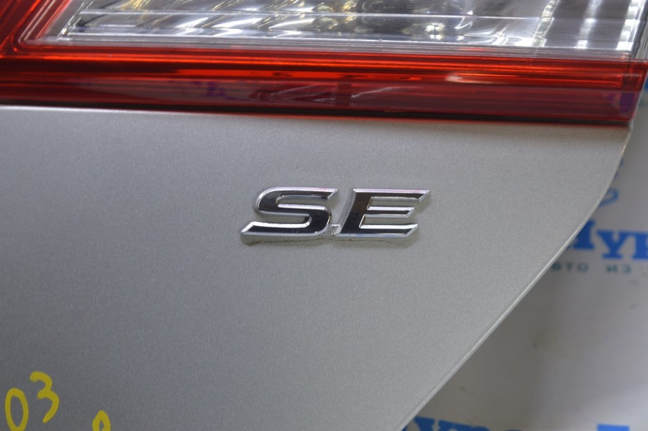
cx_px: 324
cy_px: 216
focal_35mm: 82
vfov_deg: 16.5
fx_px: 1484
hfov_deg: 24.6
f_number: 5.6
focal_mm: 55
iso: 400
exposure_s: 1/20
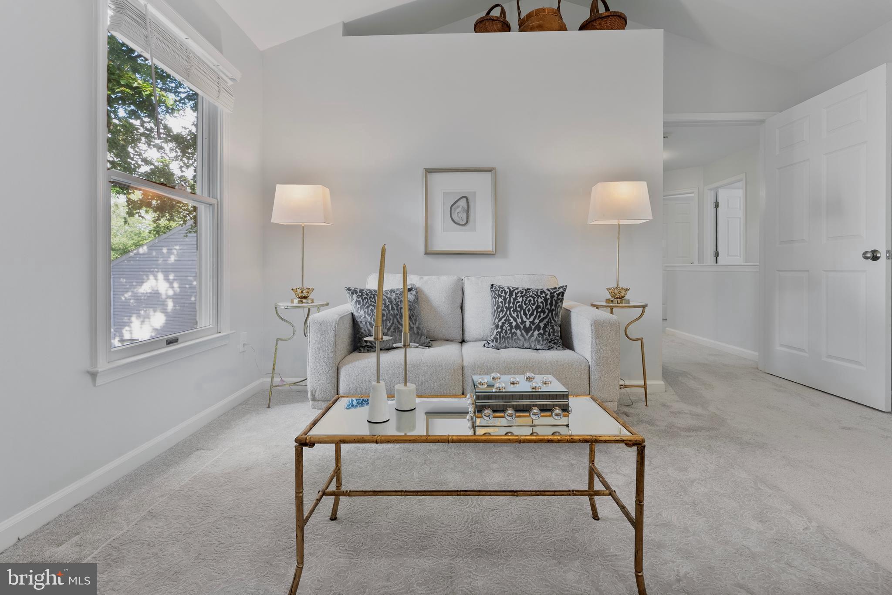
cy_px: 298
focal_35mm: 16
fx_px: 397
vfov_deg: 73.8
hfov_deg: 96.7
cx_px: 446
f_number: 9
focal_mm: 16
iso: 200
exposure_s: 1.3
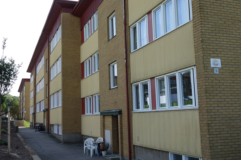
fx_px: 274
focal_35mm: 41
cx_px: 120
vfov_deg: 32.6
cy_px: 80
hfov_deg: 47.4
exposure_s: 1/320
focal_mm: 15.17
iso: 100
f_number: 4
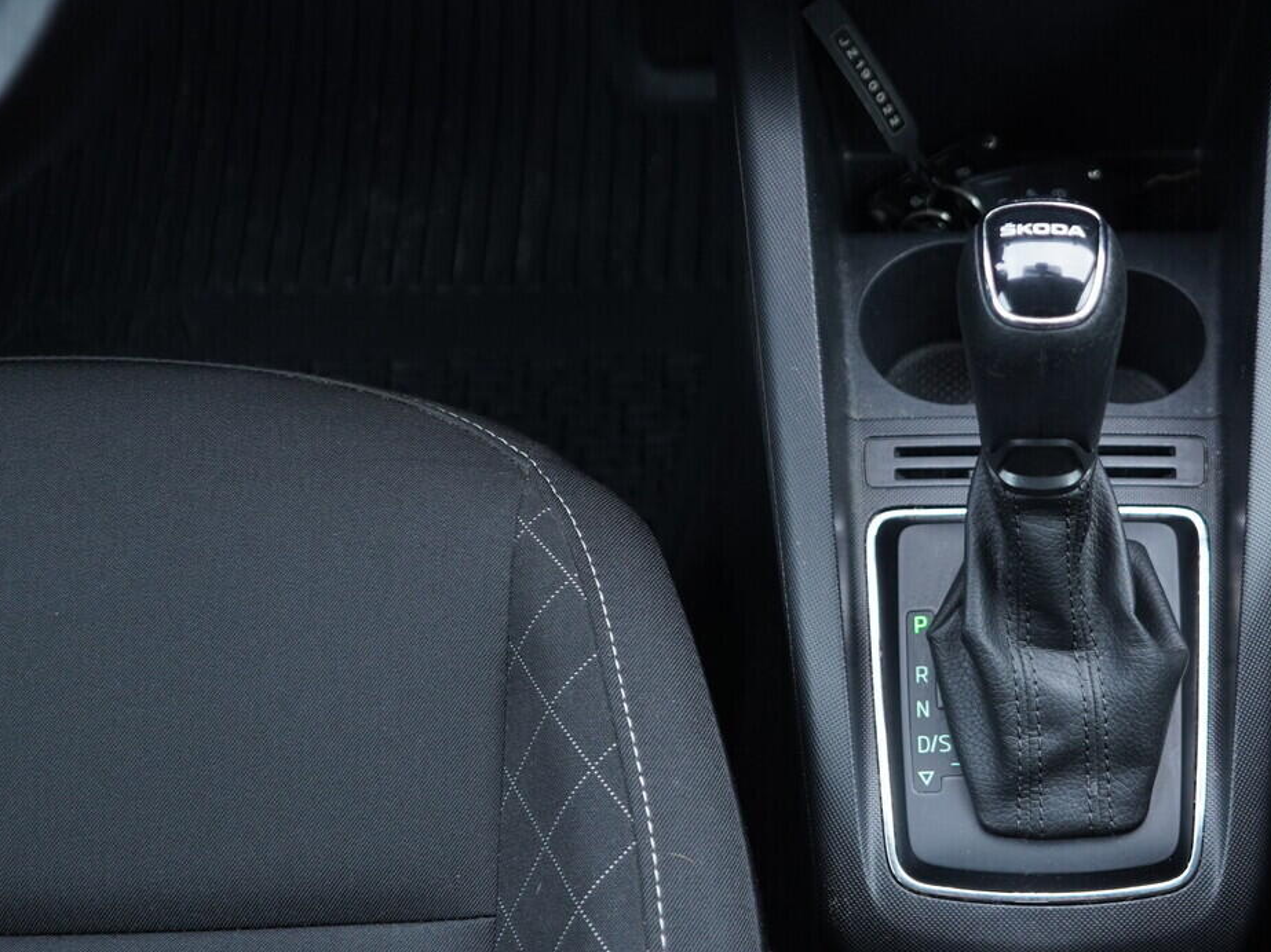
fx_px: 1982
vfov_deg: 27.0
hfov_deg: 34.8
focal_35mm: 54
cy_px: 447
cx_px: 960
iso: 500
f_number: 2.8
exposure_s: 1/40
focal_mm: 24
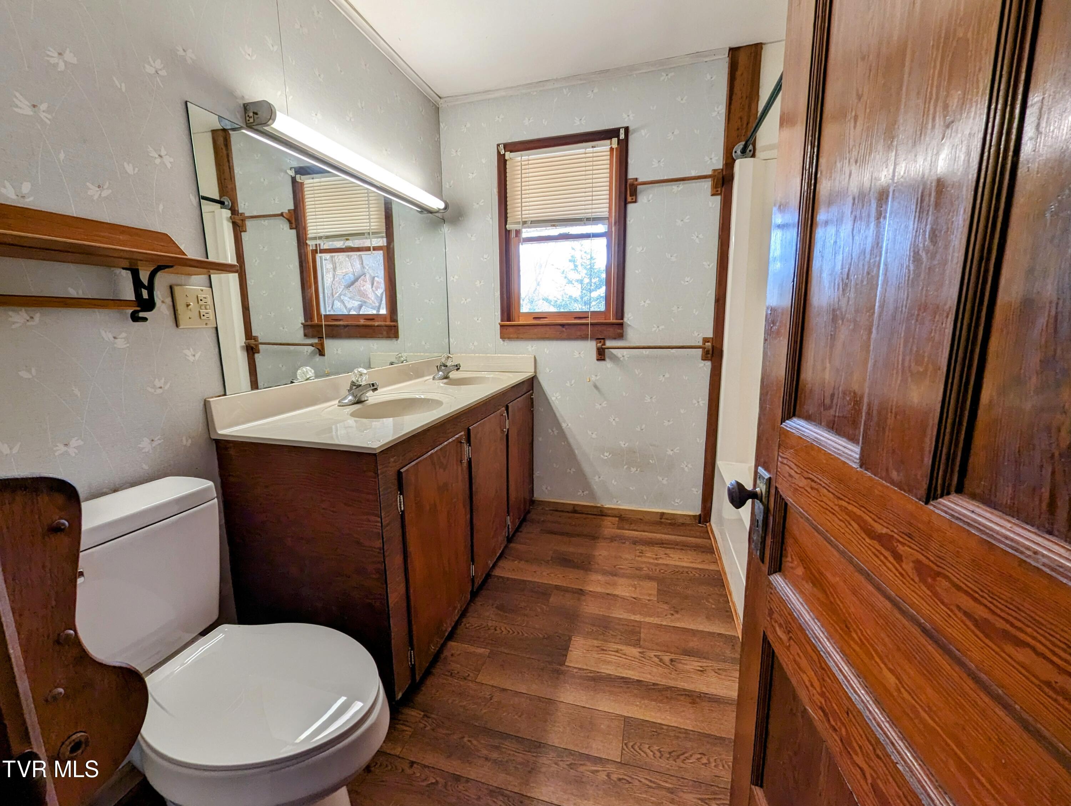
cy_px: 403
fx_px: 403
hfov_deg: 106.1
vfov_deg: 90.0
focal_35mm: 13
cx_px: 536
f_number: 2.2
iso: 60
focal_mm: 1.95
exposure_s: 1/40
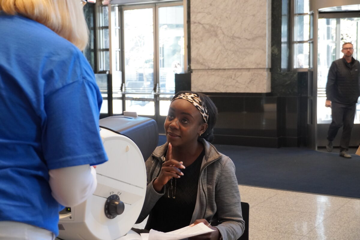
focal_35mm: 52
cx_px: 180
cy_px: 120
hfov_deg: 37.9
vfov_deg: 25.8
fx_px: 525
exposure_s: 1/160
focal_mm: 35
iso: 2500
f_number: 4.5
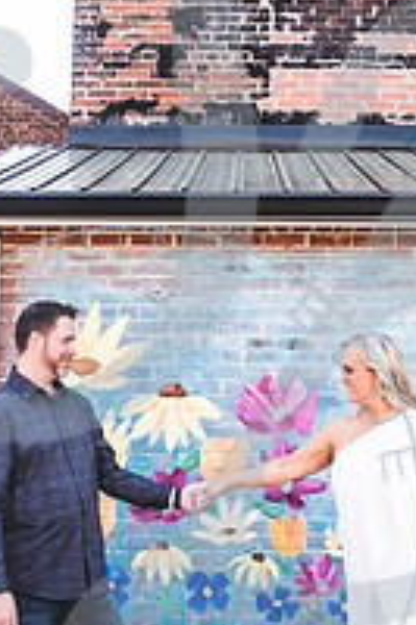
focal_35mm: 54
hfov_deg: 24.9
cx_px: 275
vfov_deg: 36.9
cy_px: 278
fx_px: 938
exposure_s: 1/400
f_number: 2.8
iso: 100
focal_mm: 24
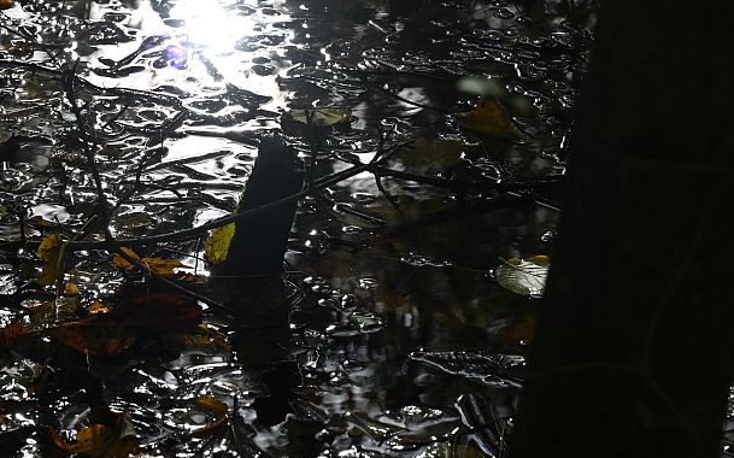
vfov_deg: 6.2
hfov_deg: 9.9
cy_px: 39
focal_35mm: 211
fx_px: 4219
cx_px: 195
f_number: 7.1
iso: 100
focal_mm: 105
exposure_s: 1/400
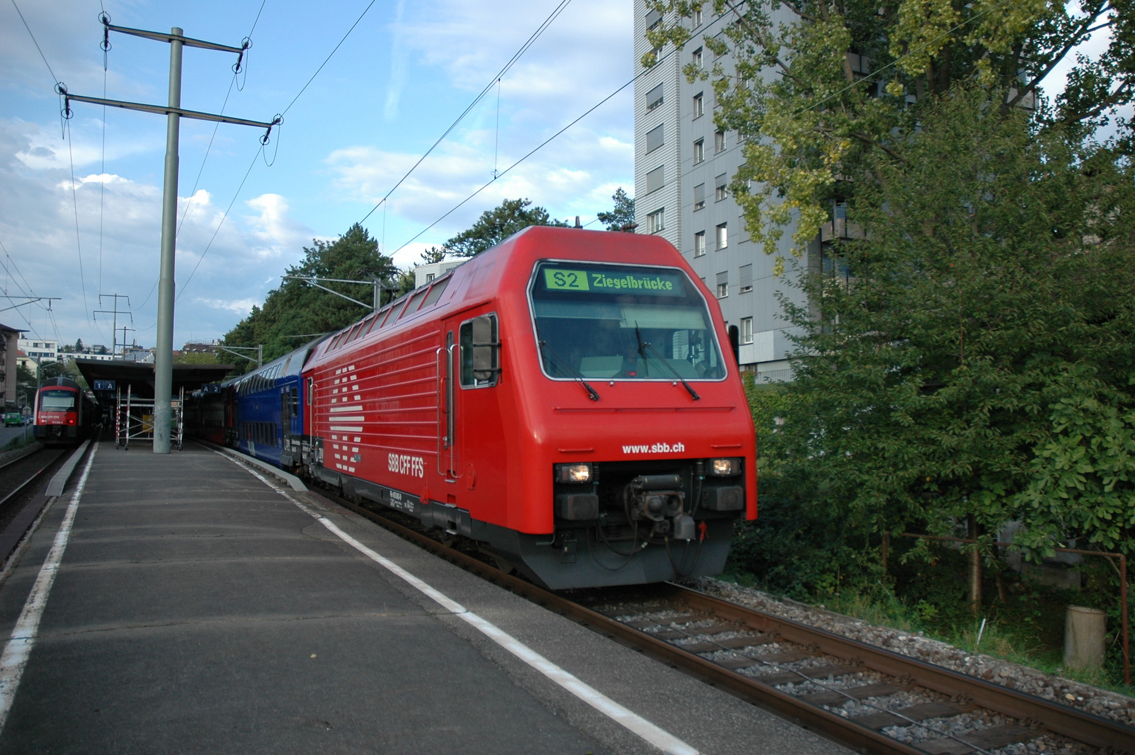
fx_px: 851
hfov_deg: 67.4
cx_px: 568
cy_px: 378
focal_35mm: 27
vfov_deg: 47.9
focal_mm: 18
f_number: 3.5
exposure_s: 1/640
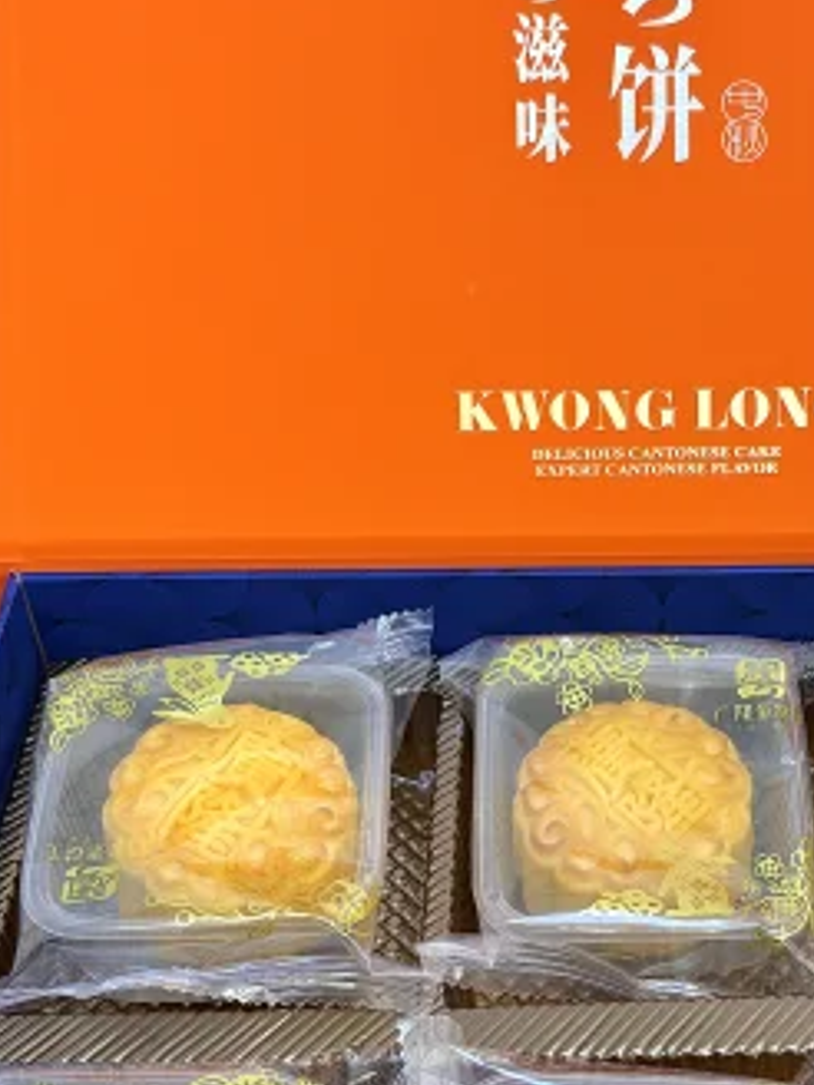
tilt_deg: -44.5
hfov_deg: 25.3
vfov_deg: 33.7
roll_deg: -0.6
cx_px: 642
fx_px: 1787
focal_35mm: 57
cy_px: 645
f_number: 1.6
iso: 80
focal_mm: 5.96
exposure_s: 1/50
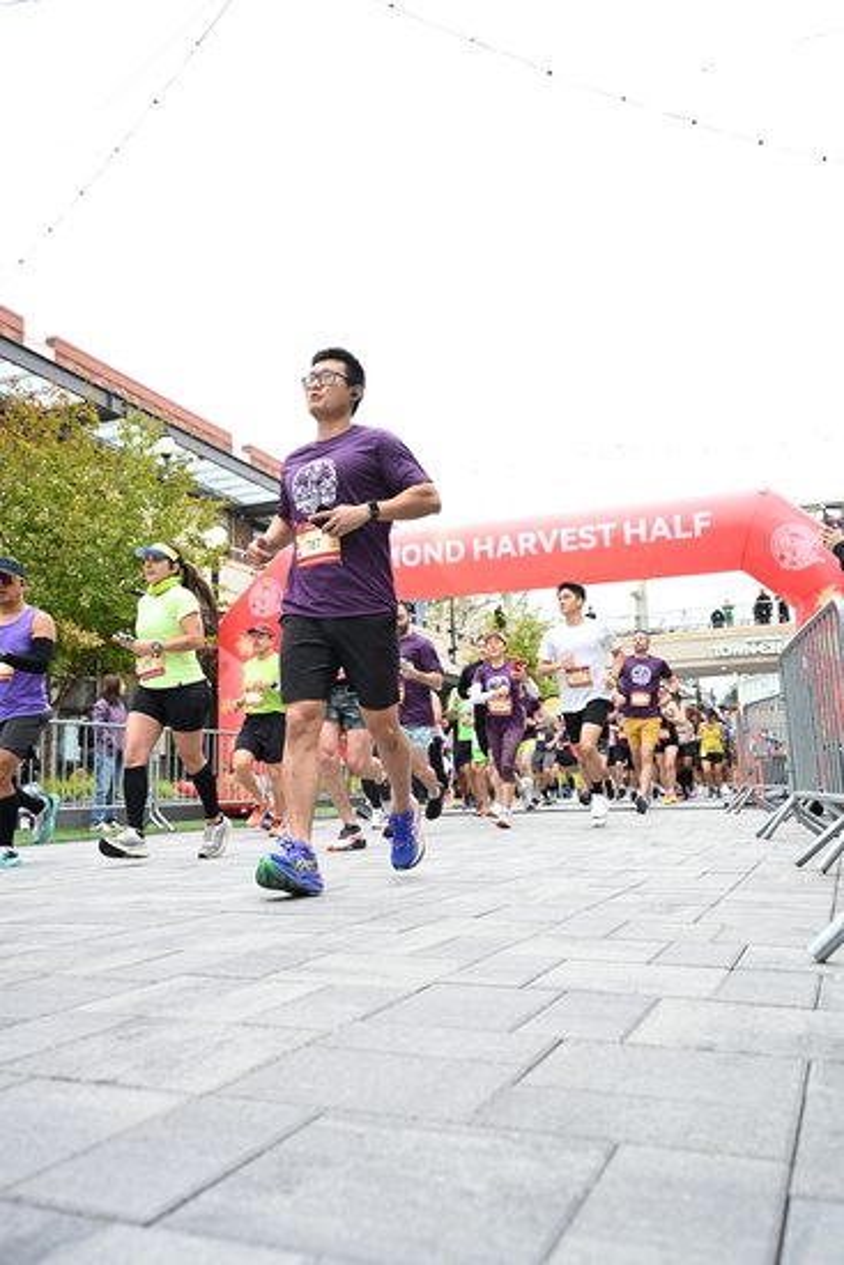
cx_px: 422
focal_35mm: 28
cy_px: 632
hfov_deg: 45.7
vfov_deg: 64.5
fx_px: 1002
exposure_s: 1/640
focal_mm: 28.5
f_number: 4
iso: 2000
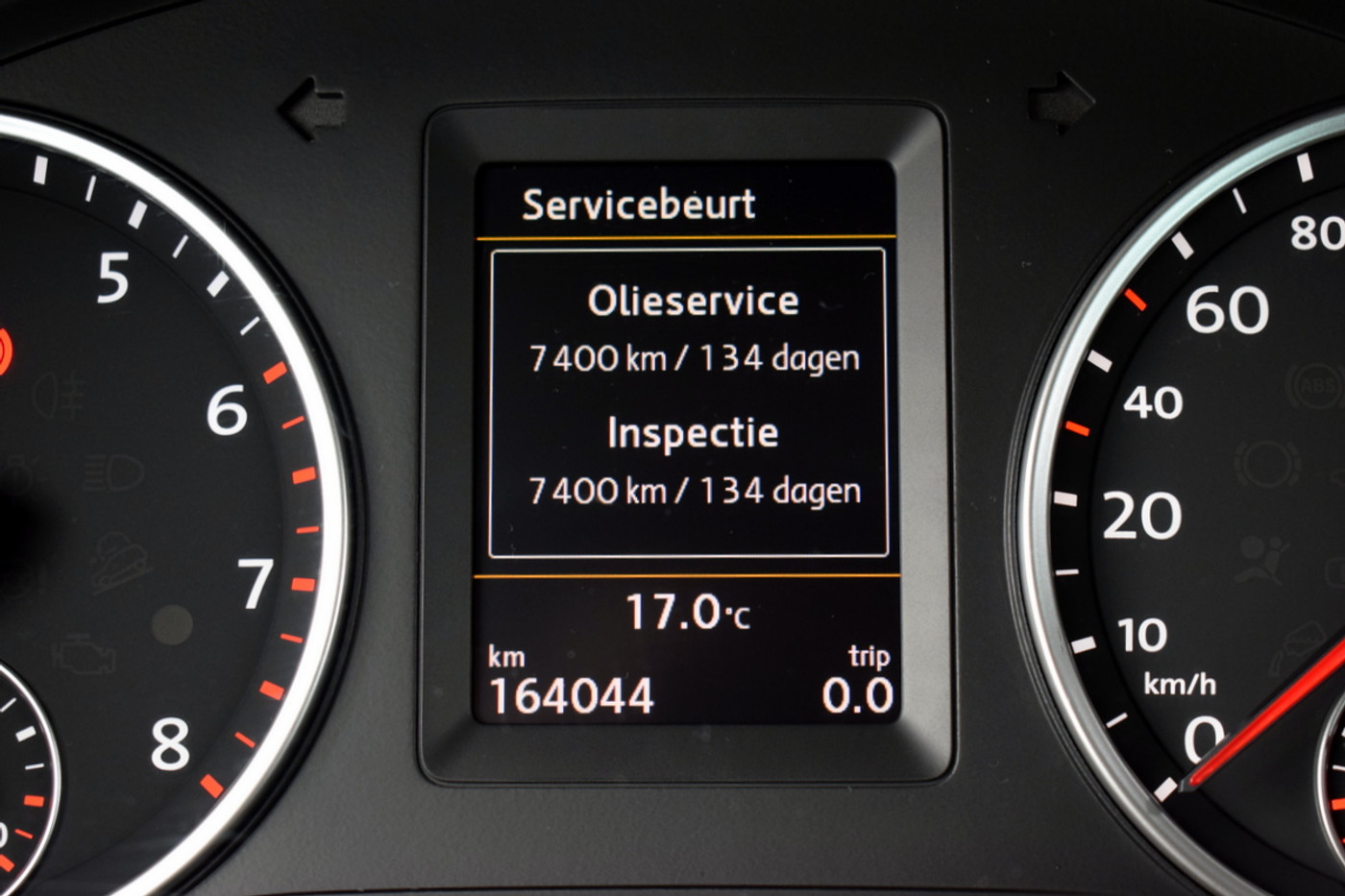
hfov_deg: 28.1
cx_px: 672
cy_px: 448
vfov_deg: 18.9
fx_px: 2689
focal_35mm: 72
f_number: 5.3
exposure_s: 1/60
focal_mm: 48
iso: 560
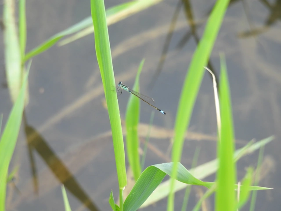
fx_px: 6494
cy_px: 106
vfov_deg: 1.9
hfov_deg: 2.5
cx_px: 140
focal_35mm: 800
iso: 100
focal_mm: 143
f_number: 5.6
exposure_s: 1/125
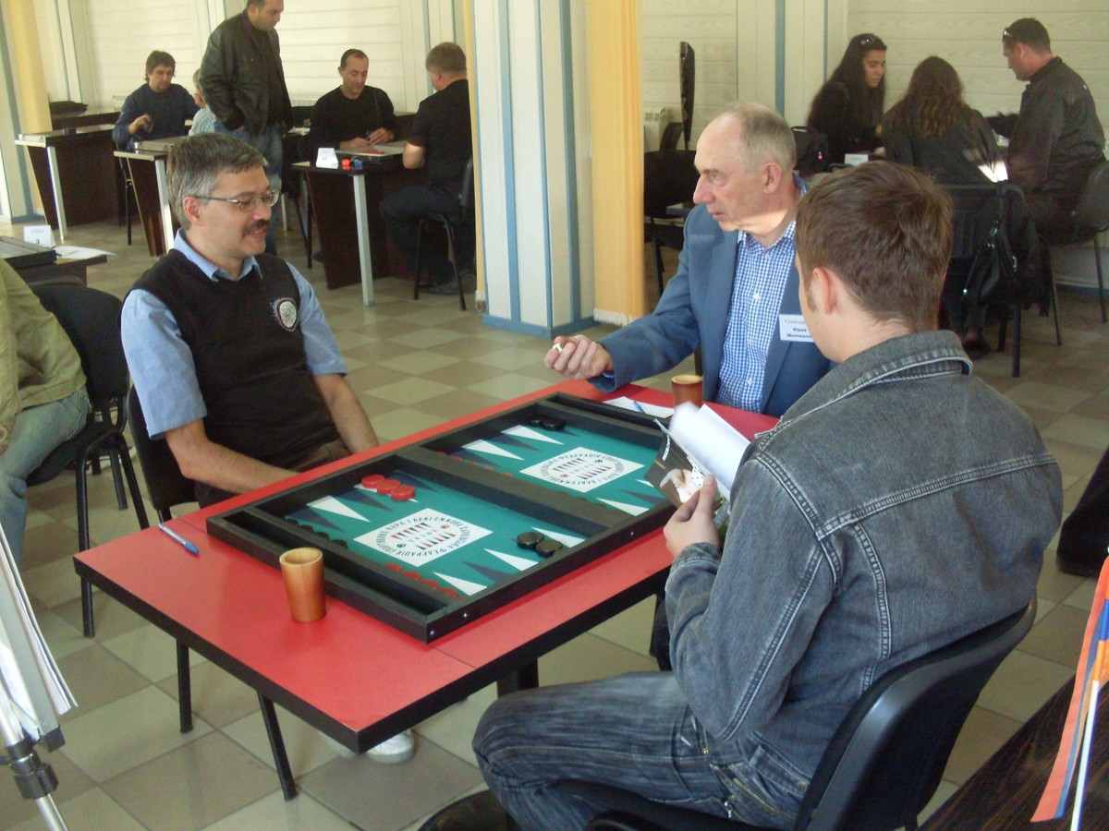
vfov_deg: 37.7
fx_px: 1217
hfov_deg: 49.0
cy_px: 416
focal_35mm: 38
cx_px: 554
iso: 200
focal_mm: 6.3
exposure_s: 1/30
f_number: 2.8
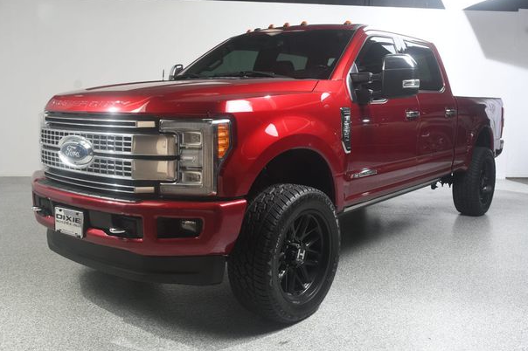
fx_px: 528
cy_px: 168
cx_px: 269
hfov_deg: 53.2
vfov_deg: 36.8
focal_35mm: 36
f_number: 7.1
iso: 100
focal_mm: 23
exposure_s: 1/160
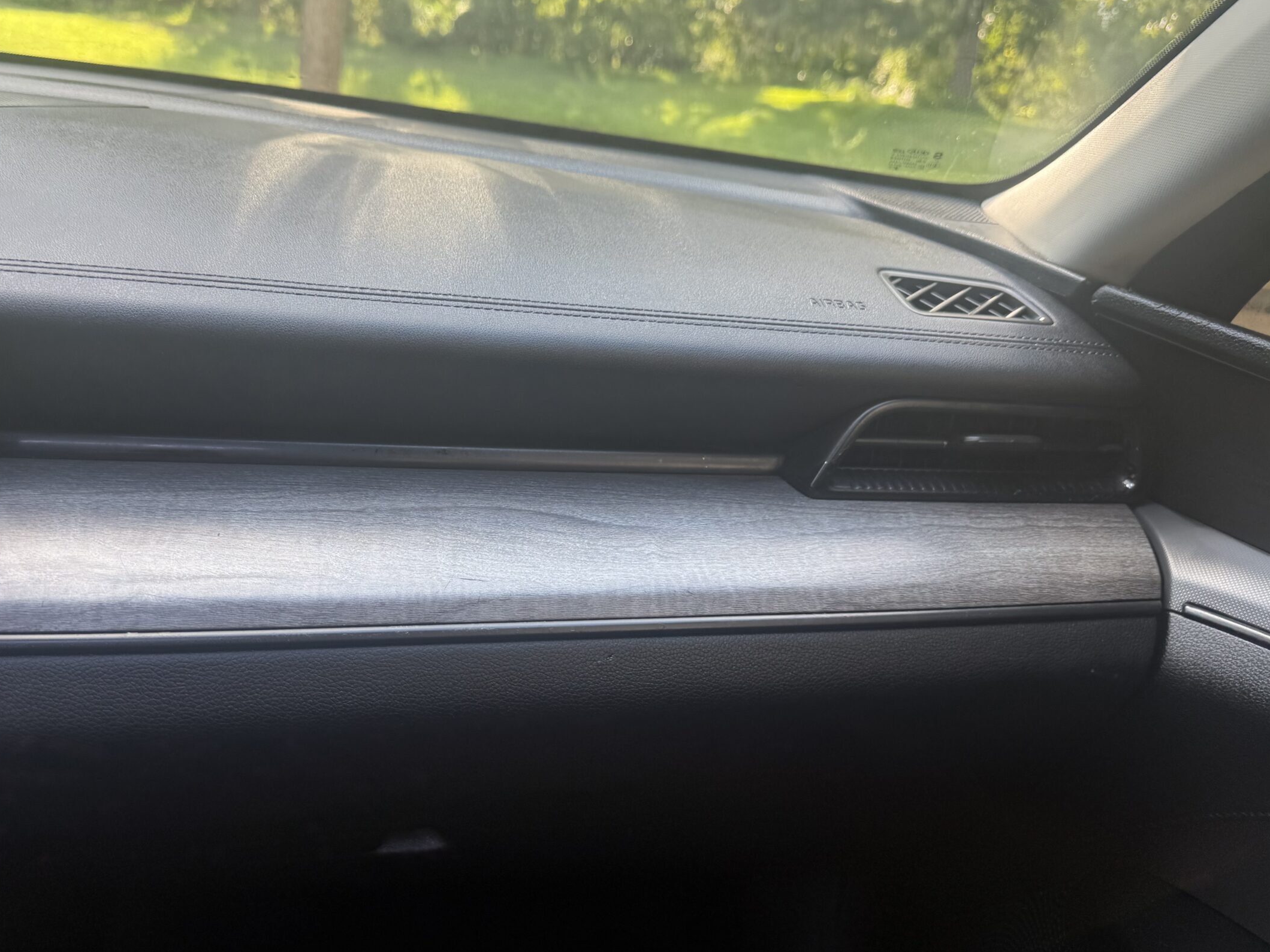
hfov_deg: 61.2
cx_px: 519
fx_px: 1064
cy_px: 466
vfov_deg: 48.2
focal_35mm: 29
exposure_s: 1/121
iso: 80
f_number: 1.78
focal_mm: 6.76
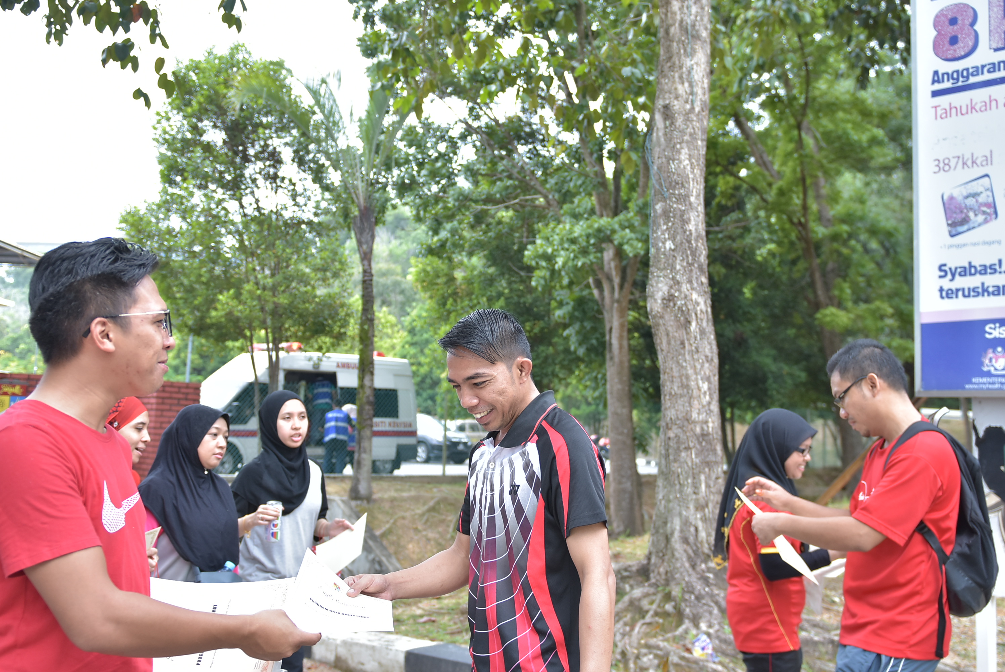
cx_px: 502
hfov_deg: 53.1
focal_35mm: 36
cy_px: 336
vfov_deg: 36.9
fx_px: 1006
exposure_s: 1/500
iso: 400
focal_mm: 24
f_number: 2.8
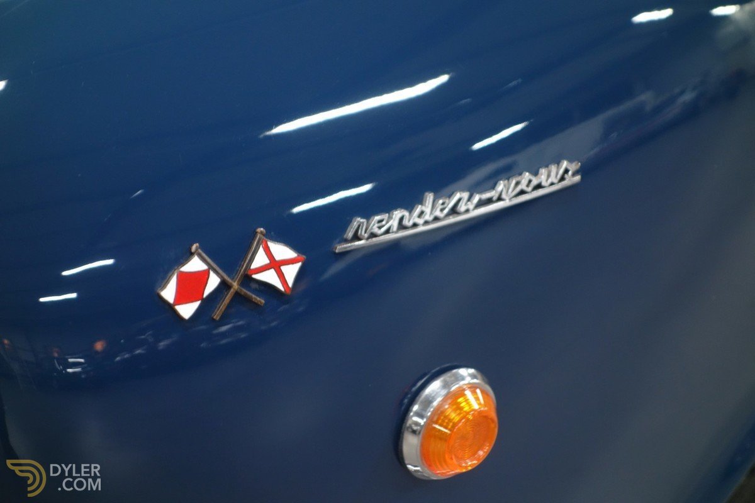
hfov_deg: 20.4
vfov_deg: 13.7
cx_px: 378
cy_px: 252
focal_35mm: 100
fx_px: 2097
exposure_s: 1/10
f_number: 4.9
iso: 800
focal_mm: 37.1
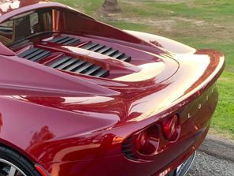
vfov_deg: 26.0
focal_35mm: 56
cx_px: 6
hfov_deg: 32.0
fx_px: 379
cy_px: 113
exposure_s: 1/119
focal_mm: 4.25
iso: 100
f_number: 1.8
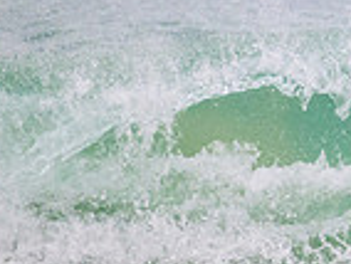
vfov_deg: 0.5
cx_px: 660
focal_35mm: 3140
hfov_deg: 0.6
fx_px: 31893
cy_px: 95
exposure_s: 1/2000
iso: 2800
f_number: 11
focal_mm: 800
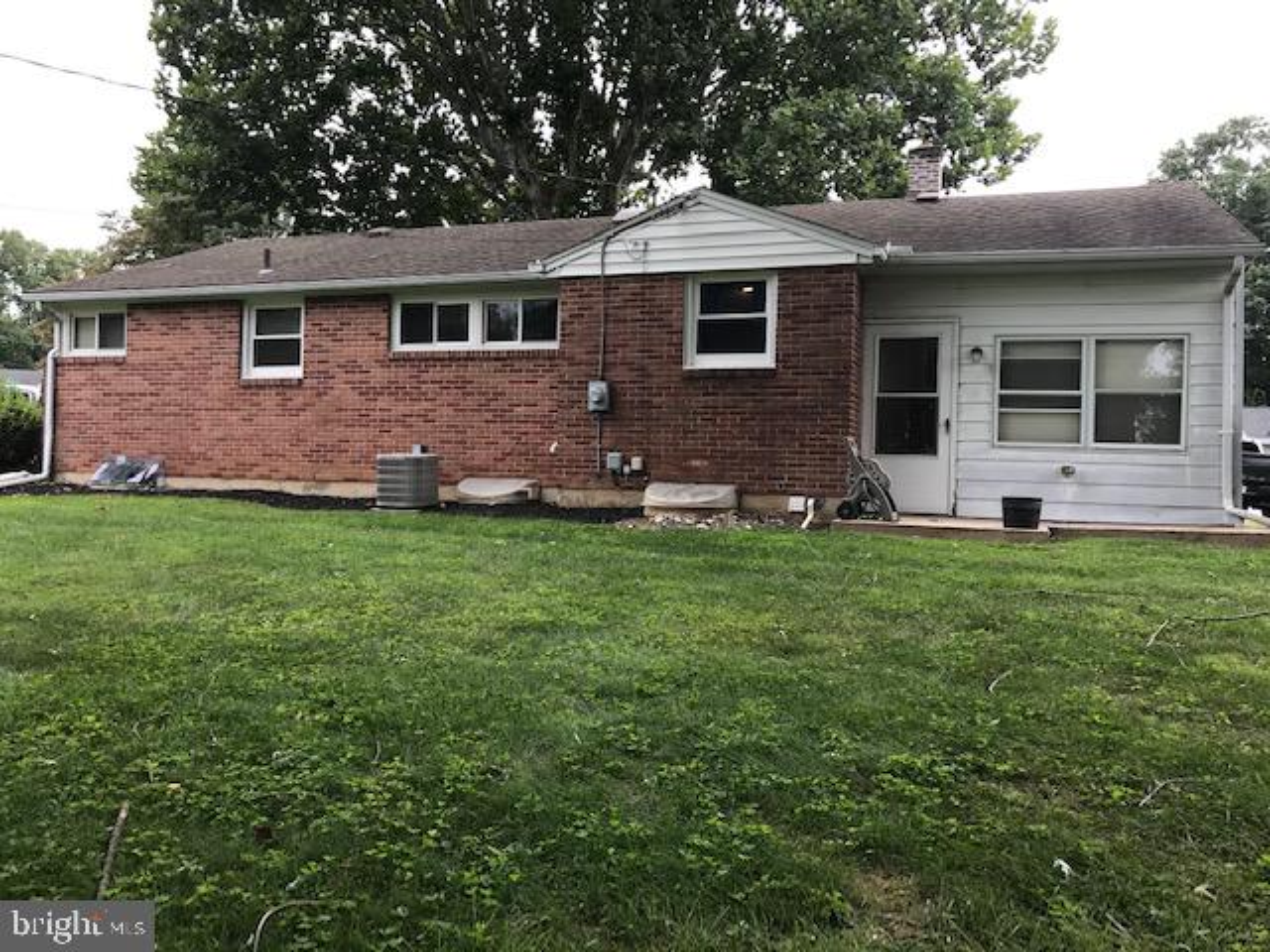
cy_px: 476
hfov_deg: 63.4
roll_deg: -1.1
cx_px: 635
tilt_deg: -0.3
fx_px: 1027
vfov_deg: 49.7
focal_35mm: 28
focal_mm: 3.99
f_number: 1.8
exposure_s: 1/268
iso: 20
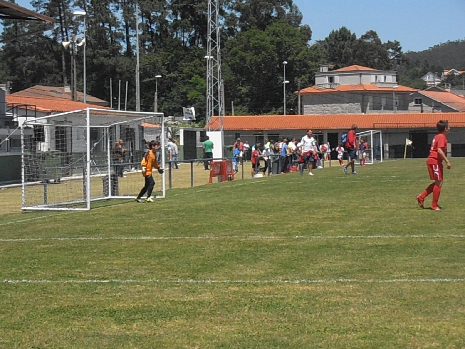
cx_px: 232
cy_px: 174
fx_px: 1491
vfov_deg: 13.3
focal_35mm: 111
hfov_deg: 17.7
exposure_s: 1/320
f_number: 14
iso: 400
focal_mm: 19.64
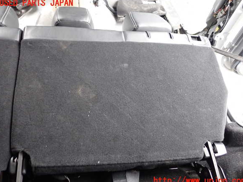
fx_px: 217
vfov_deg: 45.4
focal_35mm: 31
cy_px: 92
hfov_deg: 58.4
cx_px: 123
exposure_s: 1/30
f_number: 2.3
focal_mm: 5.4
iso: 500
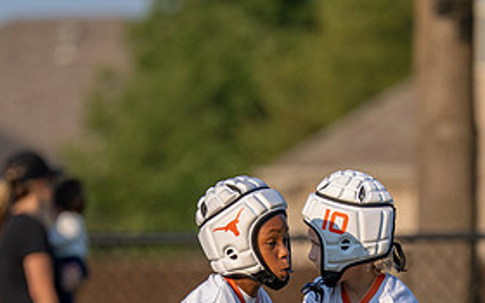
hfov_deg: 3.2
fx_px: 8644
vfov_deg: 2.0
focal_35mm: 654
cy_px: 384
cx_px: 324
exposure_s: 1/3200
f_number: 2.8
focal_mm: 200
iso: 200
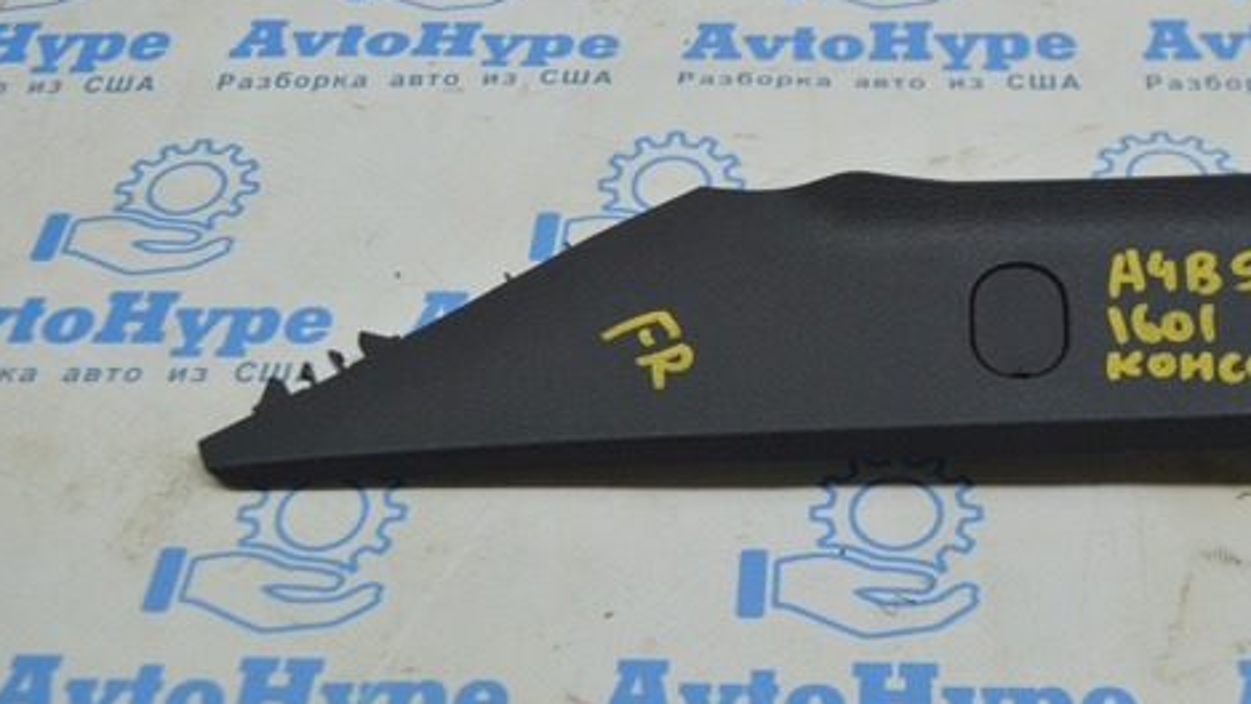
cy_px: 252
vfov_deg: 20.0
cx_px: 827
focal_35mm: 60
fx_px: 1991
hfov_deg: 34.6
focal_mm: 28
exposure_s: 1/40
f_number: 5.6
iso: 400
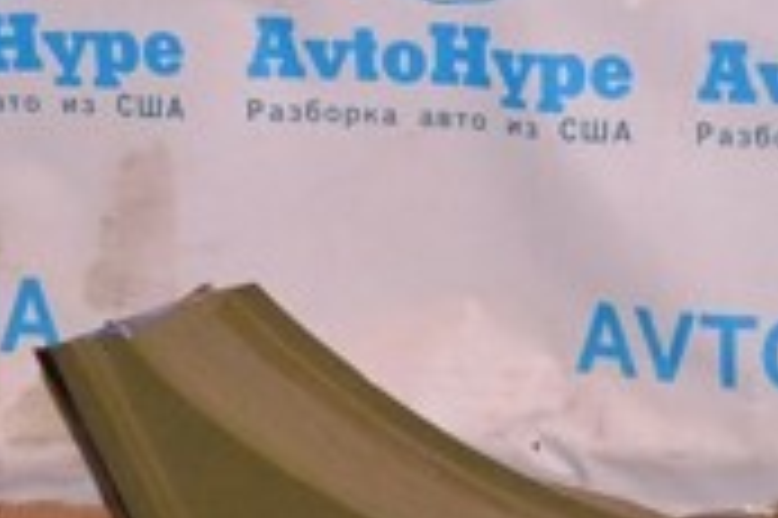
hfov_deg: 14.3
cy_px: -20
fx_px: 2998
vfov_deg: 9.8
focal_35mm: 139
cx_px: 926
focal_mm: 25
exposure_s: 1/160
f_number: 8
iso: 1600
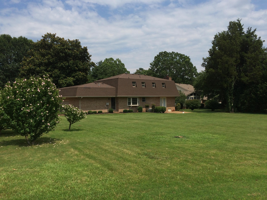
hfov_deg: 61.7
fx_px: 224
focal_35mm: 29
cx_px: 134
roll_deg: +1.7
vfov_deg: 48.2
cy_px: 100
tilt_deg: +0.0
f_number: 2.2
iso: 32
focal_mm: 4.15
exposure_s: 1/3731
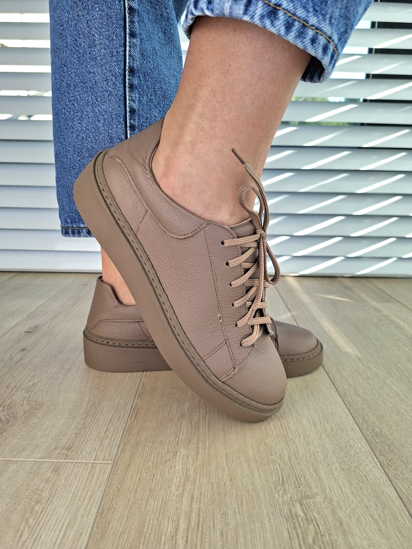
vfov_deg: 73.9
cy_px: 274
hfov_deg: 58.9
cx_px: 206
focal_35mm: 23
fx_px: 365
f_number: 1.8
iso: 50
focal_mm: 5.54
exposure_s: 1/196
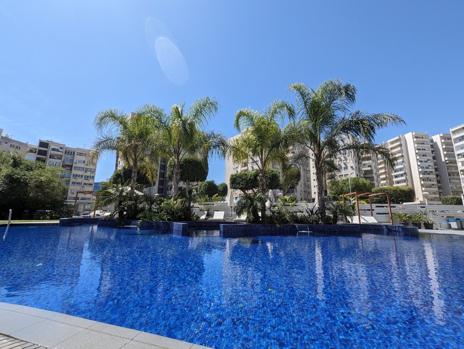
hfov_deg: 106.1
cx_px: 232
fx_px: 175
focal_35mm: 13
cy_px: 174
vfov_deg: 90.1
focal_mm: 1.95
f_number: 2.2
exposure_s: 1/1239
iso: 46
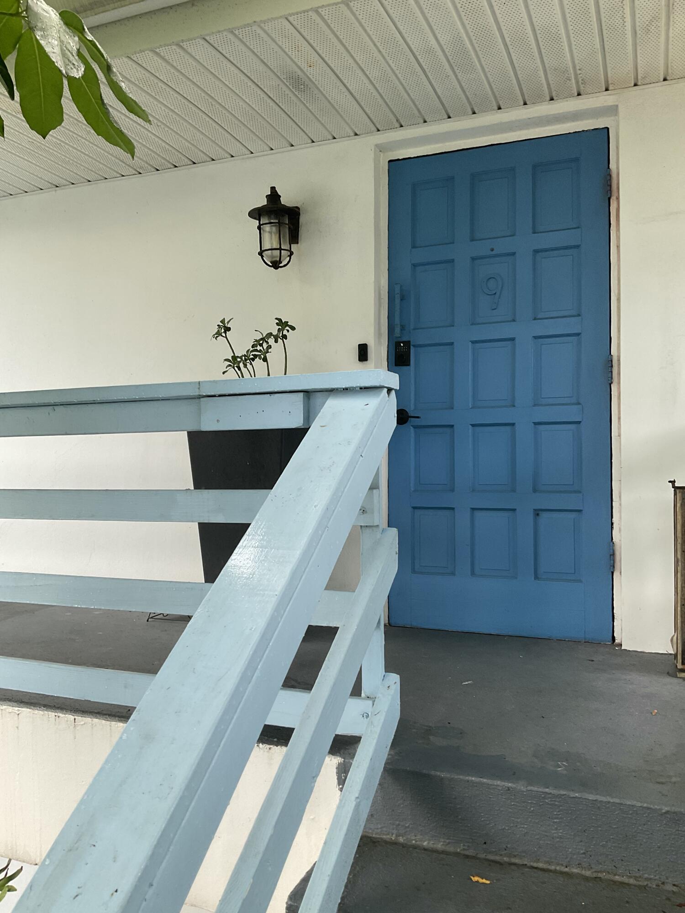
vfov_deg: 61.7
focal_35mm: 29
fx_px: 765
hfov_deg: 48.2
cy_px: 456
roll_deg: -0.5
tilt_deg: +1.7
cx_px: 342
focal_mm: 3
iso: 50
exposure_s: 1/120
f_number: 1.8
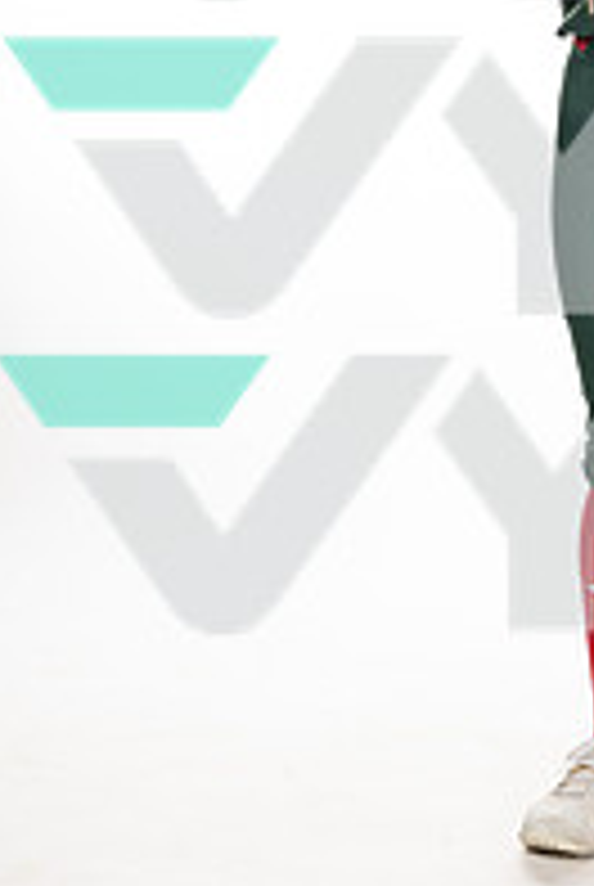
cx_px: 670
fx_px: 2811
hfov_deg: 11.9
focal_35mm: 114
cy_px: 180
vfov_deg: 17.8
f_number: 6.3
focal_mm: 50
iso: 400
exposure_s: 1/250
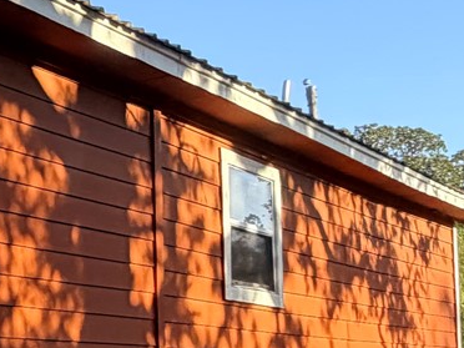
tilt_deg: +9.7
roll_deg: +1.1
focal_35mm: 77
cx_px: -236
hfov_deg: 21.3
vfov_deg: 18.9
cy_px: 304
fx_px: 1032
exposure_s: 1/502
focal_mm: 2.22
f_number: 2.2
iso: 50
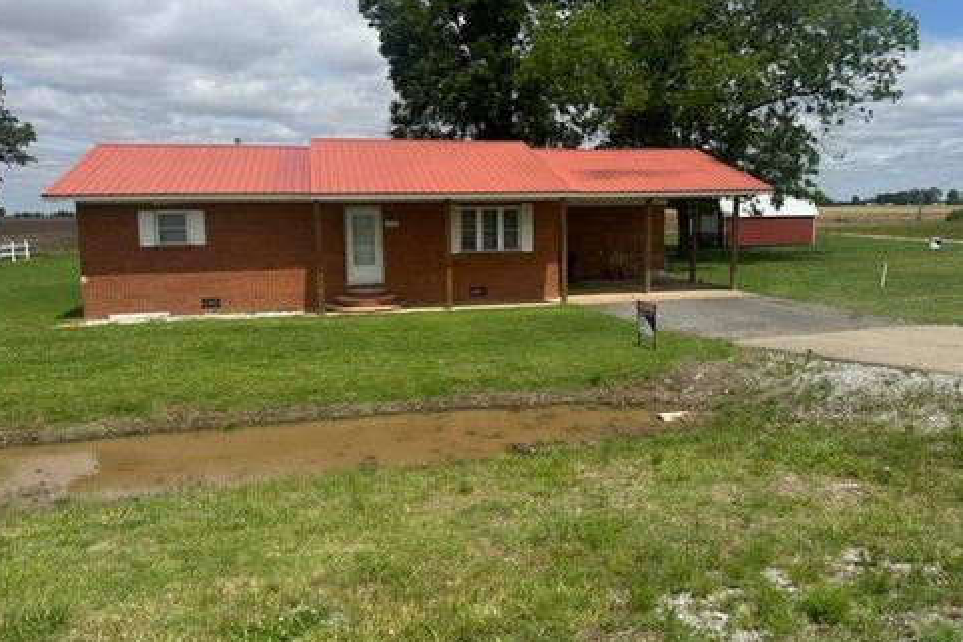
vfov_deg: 49.5
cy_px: 290
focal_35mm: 26
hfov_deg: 69.4
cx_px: 492
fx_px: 695
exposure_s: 1/29412
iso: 64
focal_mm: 6.86
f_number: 1.78
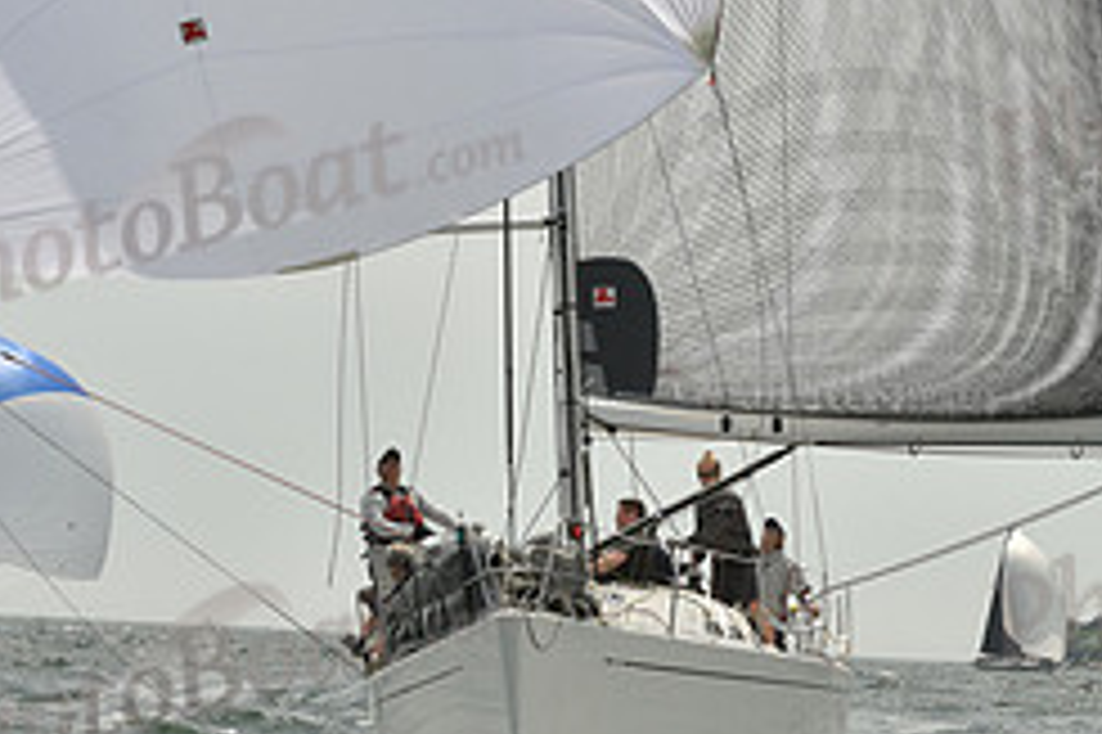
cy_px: 381
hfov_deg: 12.4
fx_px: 5078
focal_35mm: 166
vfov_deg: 8.3
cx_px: 760
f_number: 14
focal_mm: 70
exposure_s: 1/1000
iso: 400
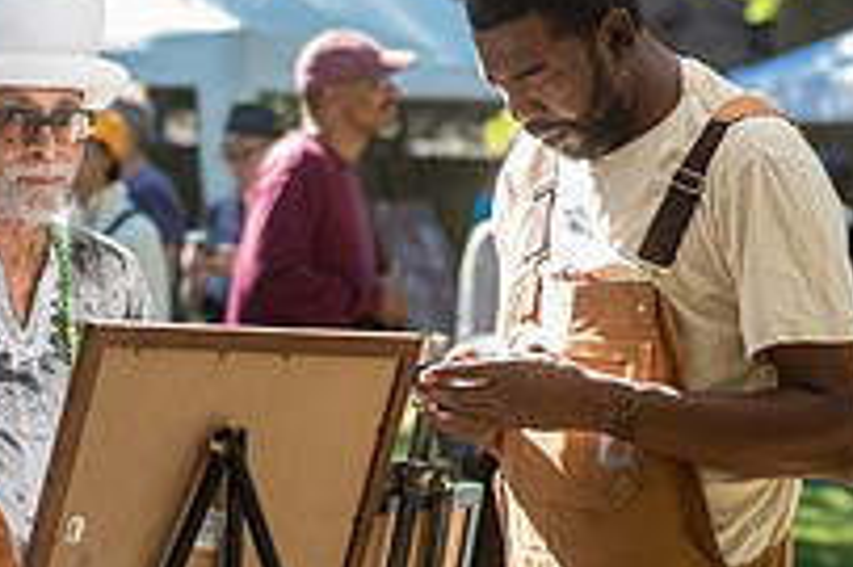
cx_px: 80
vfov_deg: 5.6
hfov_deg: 8.3
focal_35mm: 246
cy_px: 216
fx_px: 5824
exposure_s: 1/1000
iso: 1600
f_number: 4
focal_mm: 86
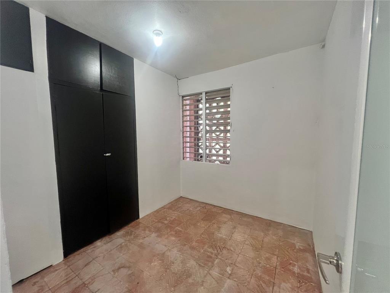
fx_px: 146
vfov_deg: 89.9
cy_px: 146
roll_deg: +0.5
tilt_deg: -5.2
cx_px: 195
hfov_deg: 106.2
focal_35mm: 13
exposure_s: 1/60
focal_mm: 1.57
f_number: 1.8
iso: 200
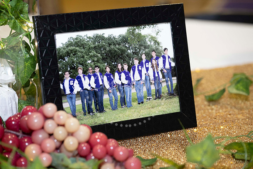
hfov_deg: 17.1
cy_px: 84
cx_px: 126
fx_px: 843
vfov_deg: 11.4
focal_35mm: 120
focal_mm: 120
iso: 1250
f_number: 5
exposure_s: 1/80
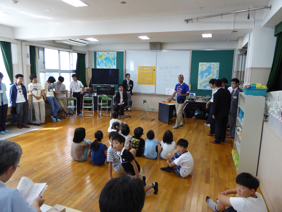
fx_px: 204
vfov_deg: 54.9
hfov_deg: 69.4
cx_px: 141
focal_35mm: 25
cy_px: 106
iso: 400
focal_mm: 4.3
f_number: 3.3
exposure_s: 1/50
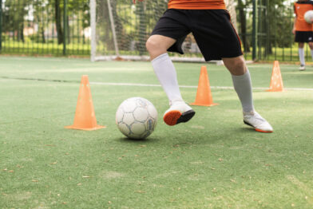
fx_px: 592
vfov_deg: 19.6
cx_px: 38
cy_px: 8
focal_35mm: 68
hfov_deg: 28.6
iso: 160
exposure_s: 1/800
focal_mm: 26
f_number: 2.2
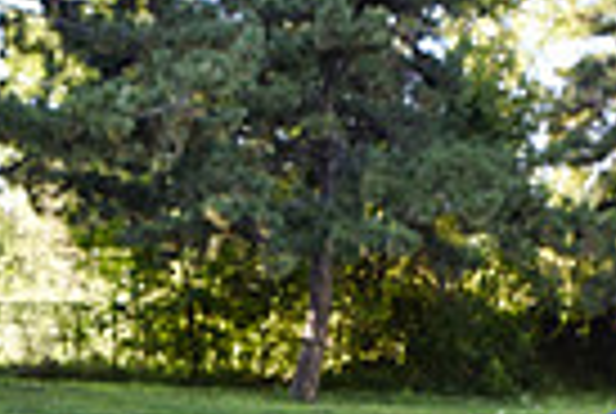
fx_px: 2315
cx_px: 225
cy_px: 776
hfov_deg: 15.1
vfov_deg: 9.6
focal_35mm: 135
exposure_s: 1/100
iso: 200
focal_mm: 32
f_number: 5
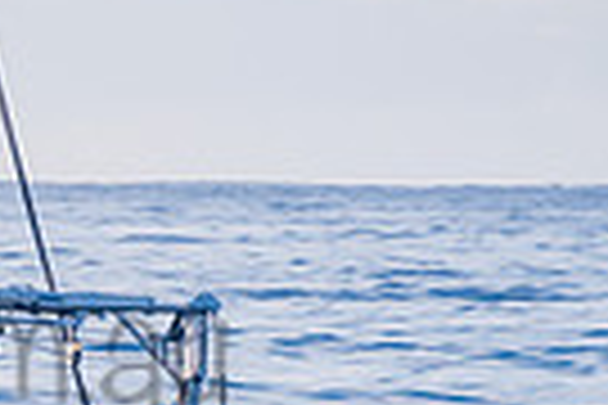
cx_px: -386
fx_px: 40192
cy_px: 391
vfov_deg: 0.6
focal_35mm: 2380
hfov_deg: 0.9
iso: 31
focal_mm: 500
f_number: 14
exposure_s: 1/20
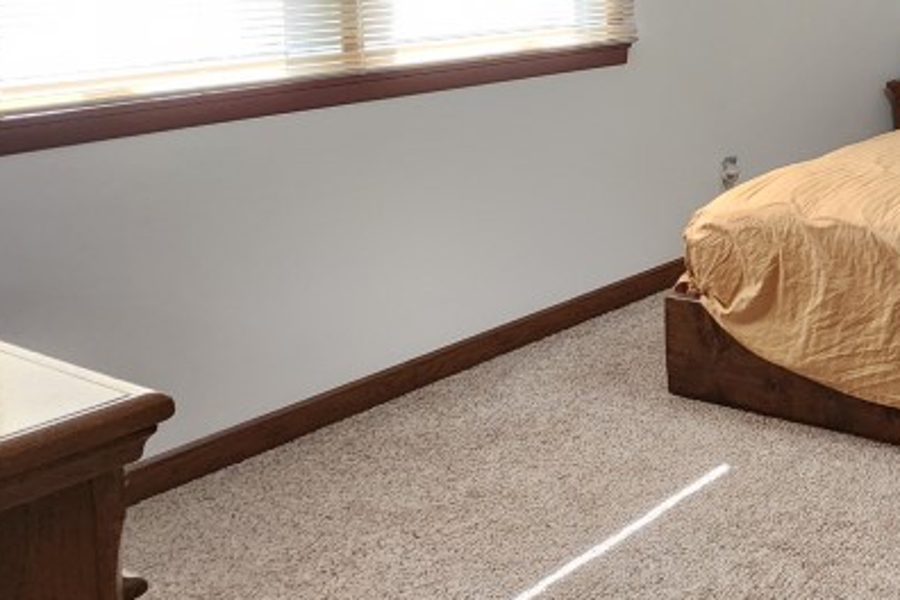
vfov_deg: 33.6
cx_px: 1150
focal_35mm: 35
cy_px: -36
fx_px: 875
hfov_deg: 36.8
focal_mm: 2.2
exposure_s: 1/60
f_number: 2.2
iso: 400
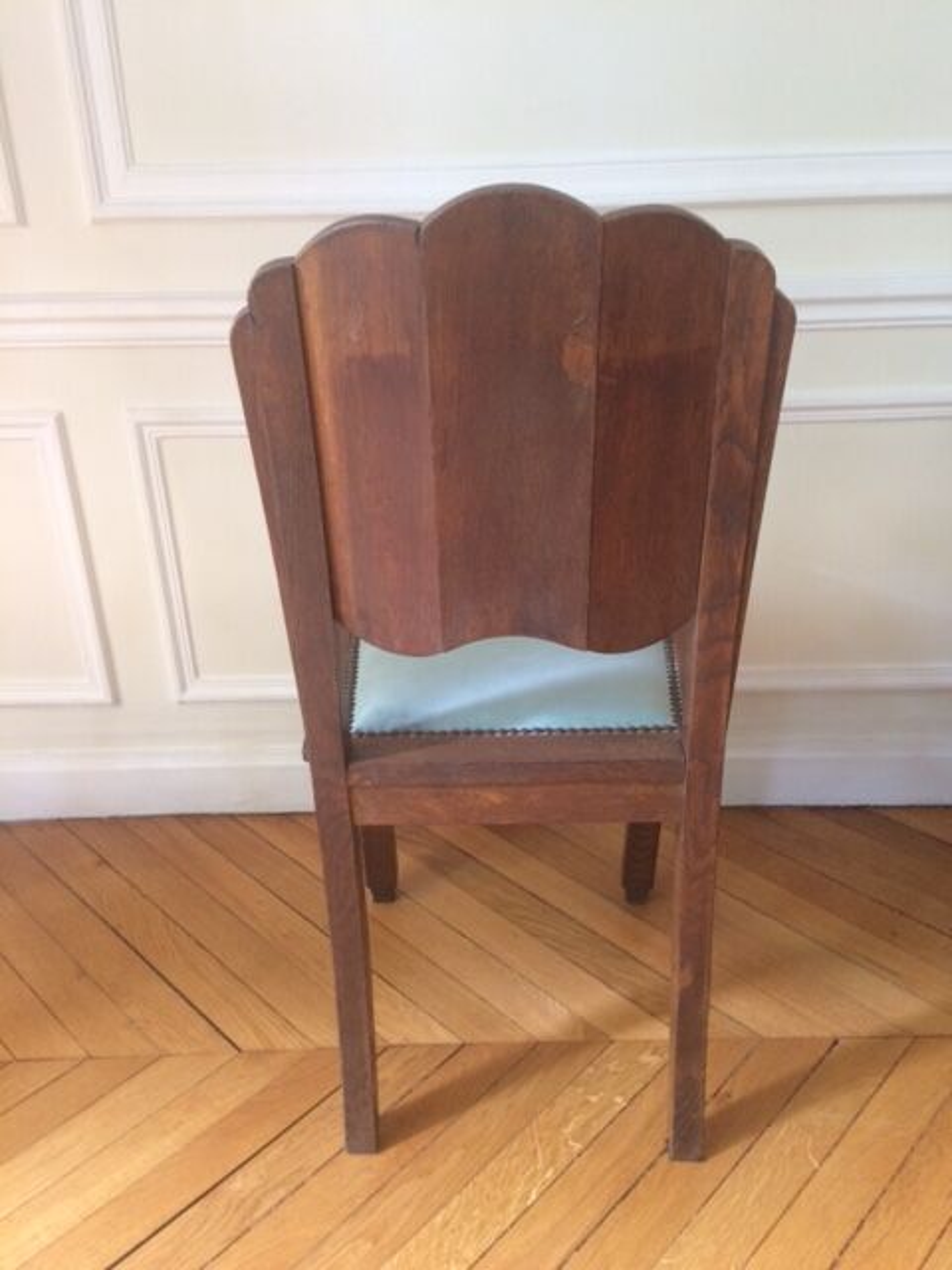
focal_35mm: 29
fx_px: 1063
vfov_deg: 61.7
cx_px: 476
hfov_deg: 48.2
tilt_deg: -26.7
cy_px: 635
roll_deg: +2.6
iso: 200
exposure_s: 1/33
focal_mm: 4.15
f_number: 2.2
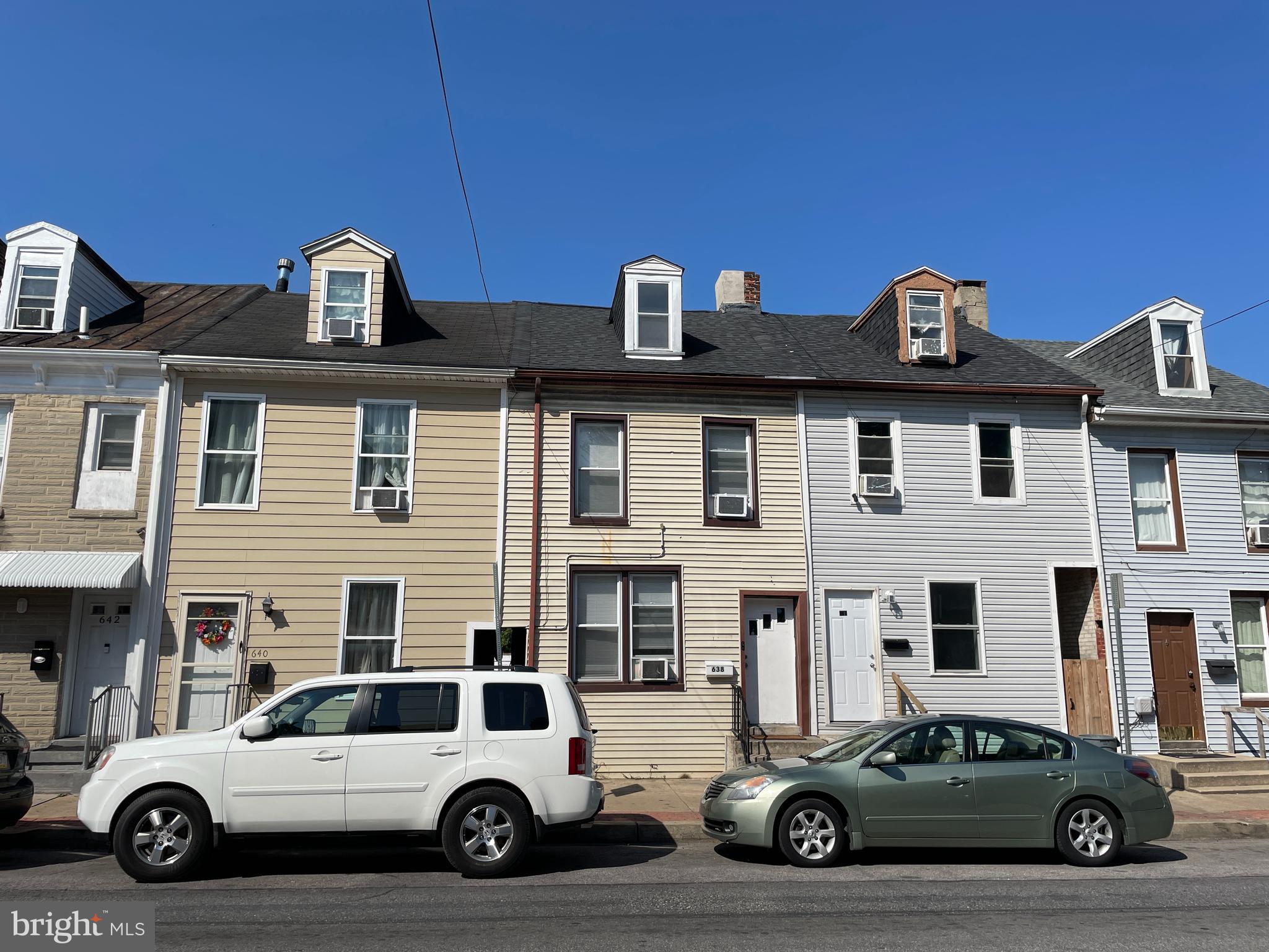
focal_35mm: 26
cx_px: 634
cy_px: 476
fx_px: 953
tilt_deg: +11.1
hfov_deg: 67.3
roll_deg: -0.1
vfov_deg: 53.1
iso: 32
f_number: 1.6
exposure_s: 1/6135
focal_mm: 4.2
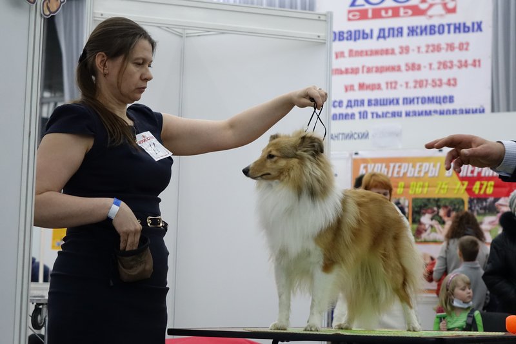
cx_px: 258
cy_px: 172
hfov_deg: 25.1
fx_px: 1161
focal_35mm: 81
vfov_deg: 16.8
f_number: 2.8
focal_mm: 29.84
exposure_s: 1/125
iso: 1600
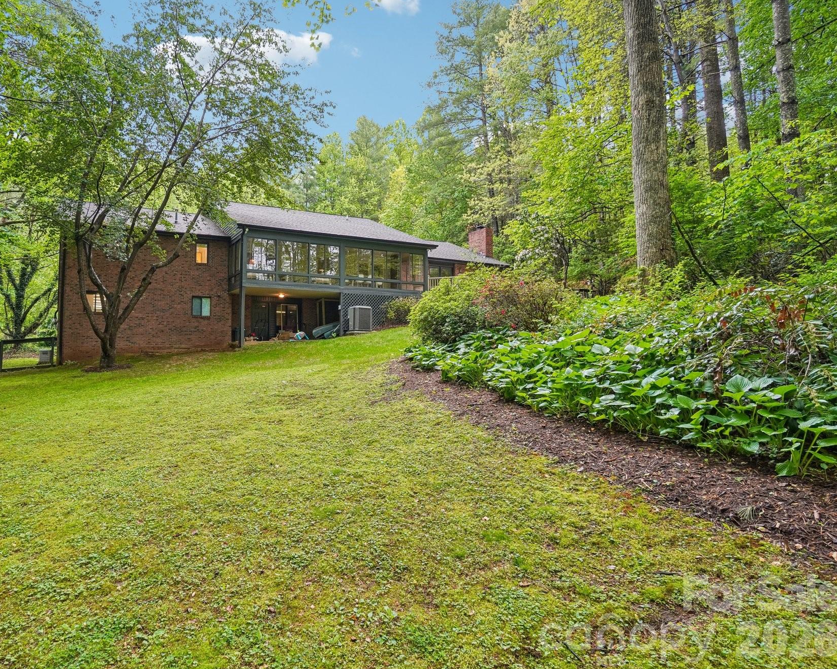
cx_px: 325
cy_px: 329
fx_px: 520
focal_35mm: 21
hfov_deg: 76.5
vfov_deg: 65.5
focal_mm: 12
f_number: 8
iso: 250
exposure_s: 1/30
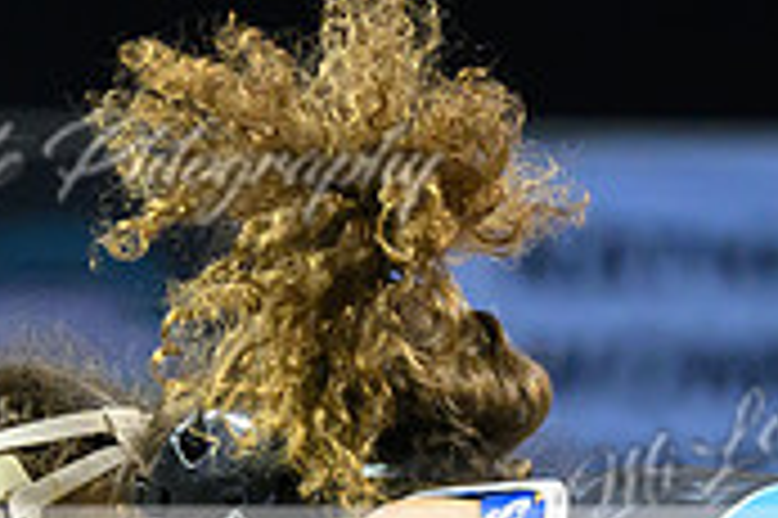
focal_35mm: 624
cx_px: 86
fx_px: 13472
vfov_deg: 2.2
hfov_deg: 3.3
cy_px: 1011
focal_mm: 120
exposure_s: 1/800
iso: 4000
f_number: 2.8
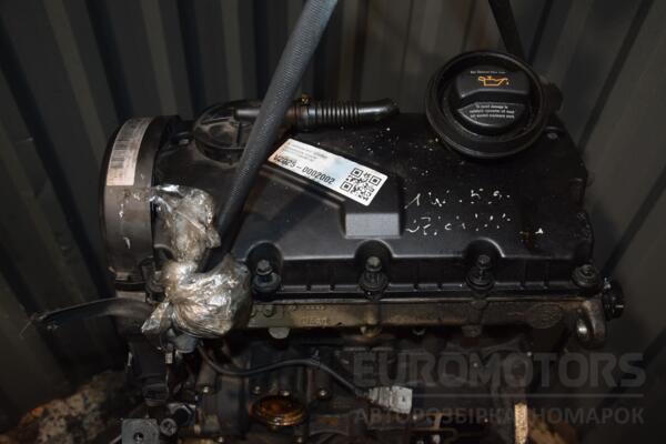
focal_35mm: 33
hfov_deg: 57.2
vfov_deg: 40.0
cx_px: 333
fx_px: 610
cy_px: 222
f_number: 5
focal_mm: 22
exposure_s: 1/60
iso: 800
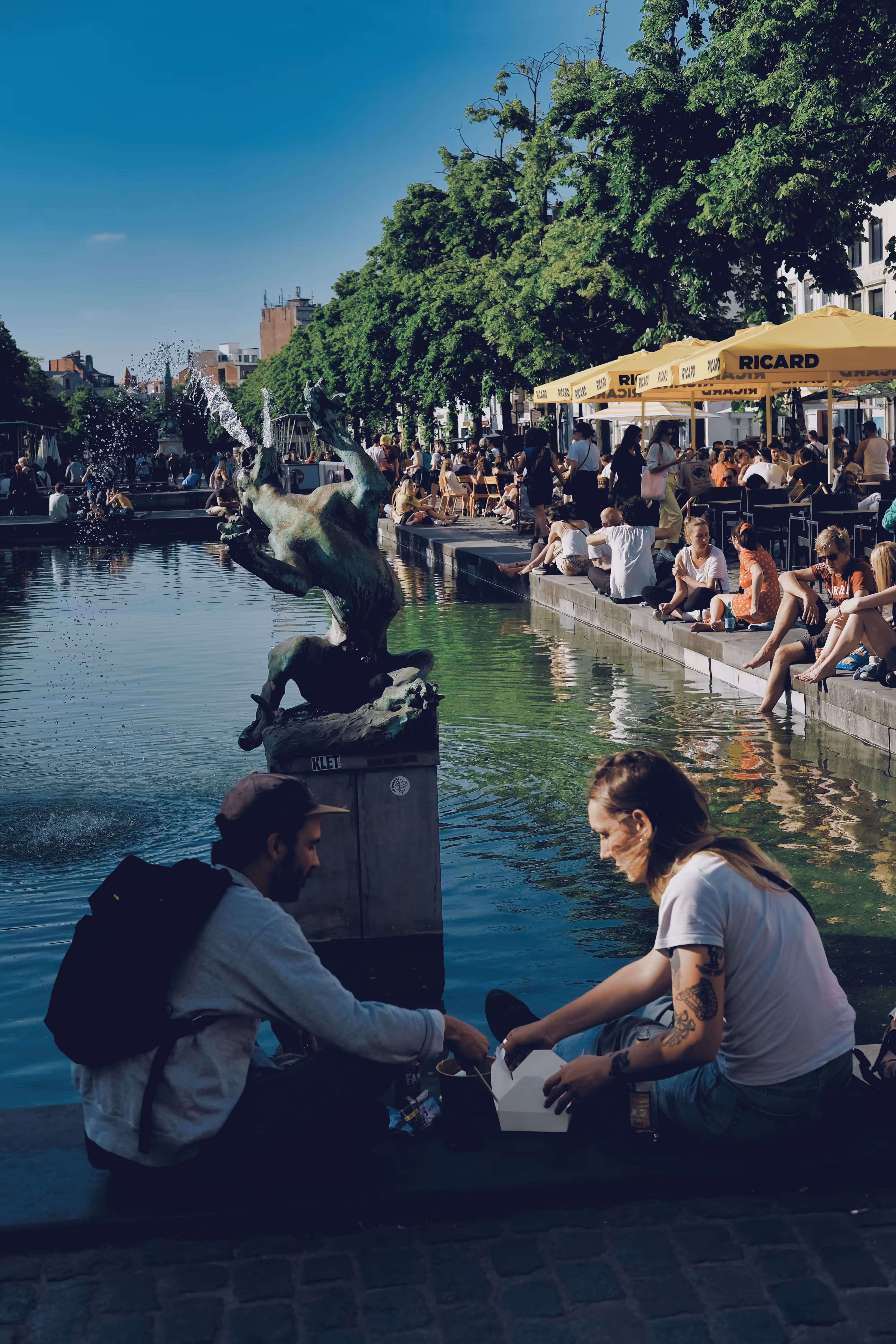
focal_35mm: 53
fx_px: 1979
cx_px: 448
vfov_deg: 37.5
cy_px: 672
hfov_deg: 25.5
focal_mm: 35
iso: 400
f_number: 5.6
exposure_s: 1/2400
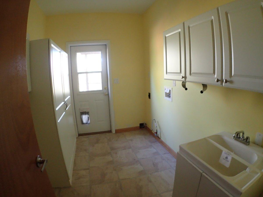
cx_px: 132
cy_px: 98
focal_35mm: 25
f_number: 2
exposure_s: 1/30
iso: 500
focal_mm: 4.5
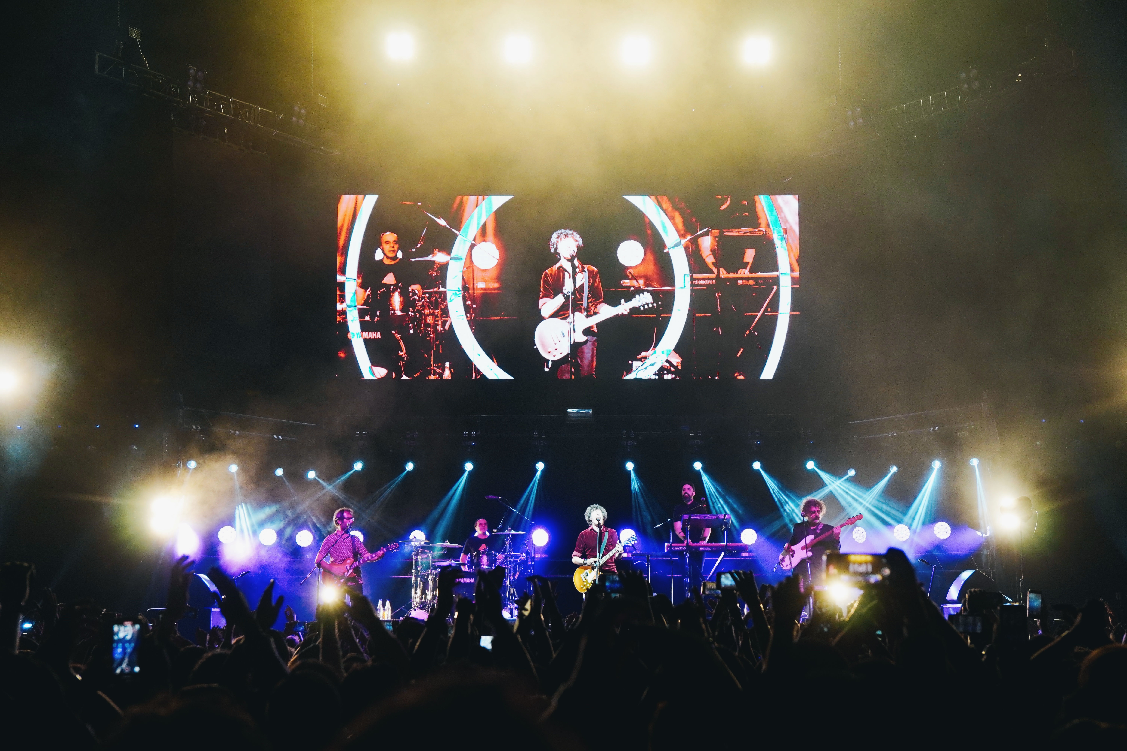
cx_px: 564
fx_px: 1972
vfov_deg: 21.6
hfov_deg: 31.9
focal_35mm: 63
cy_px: 376
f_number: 4
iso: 640
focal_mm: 42
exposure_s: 1/160
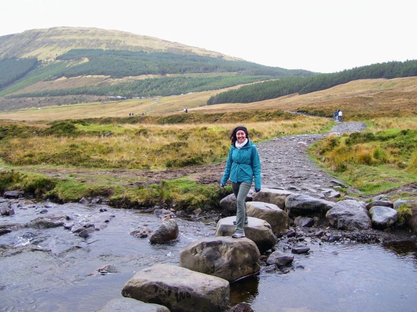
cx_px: 208
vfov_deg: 38.7
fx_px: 446
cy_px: 156
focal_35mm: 37
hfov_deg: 50.1
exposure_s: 1/125
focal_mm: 6
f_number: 2.7
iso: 80
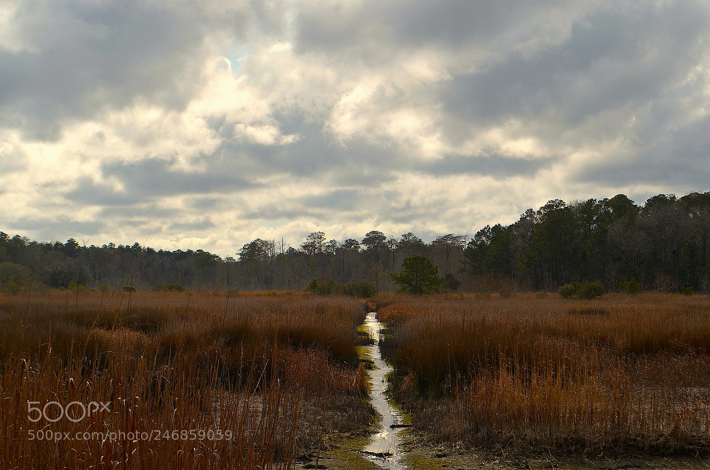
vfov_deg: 16.5
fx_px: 1623
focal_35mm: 82
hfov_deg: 24.7
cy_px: 235
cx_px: 355
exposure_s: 1/400
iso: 100
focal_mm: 55
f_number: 10
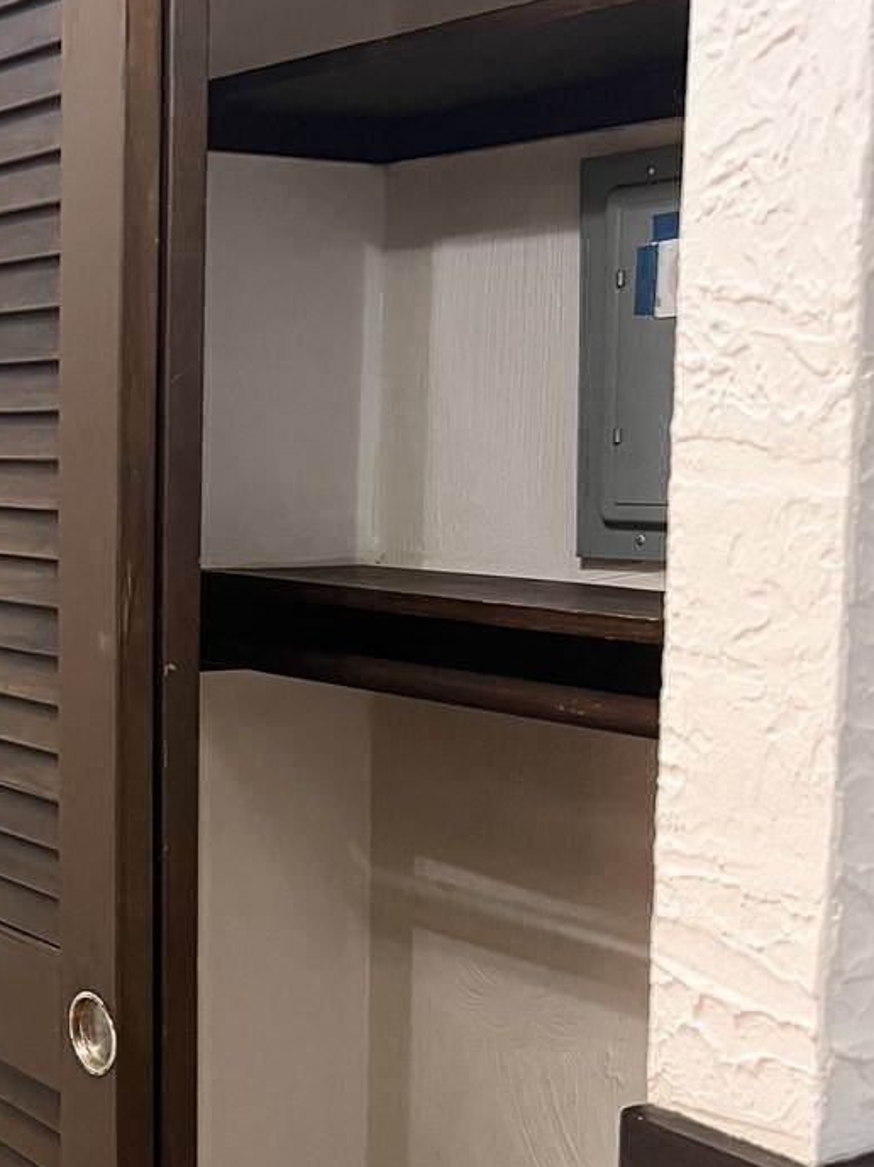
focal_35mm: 58
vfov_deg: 33.2
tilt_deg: -7.2
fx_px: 1954
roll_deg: +0.4
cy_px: 659
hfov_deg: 23.9
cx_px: -46
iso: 250
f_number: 1.5
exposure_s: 1/60
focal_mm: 5.7
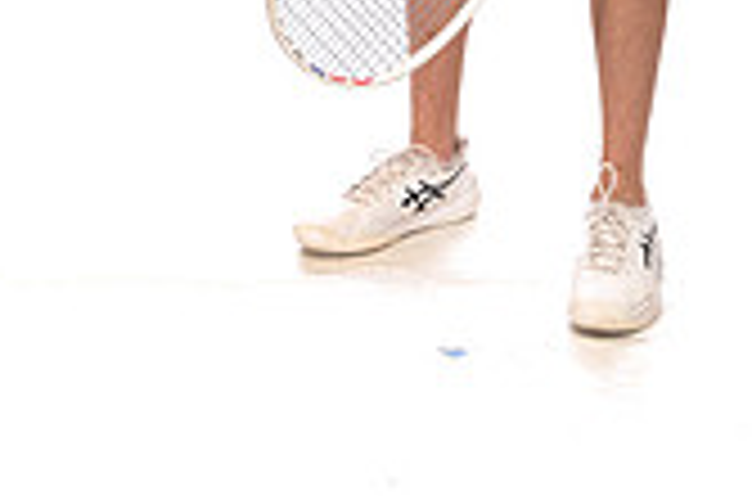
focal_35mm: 135
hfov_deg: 15.2
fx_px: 2817
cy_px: -509
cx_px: 428
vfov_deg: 9.5
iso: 800
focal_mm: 50
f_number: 7.1
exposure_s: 1/250
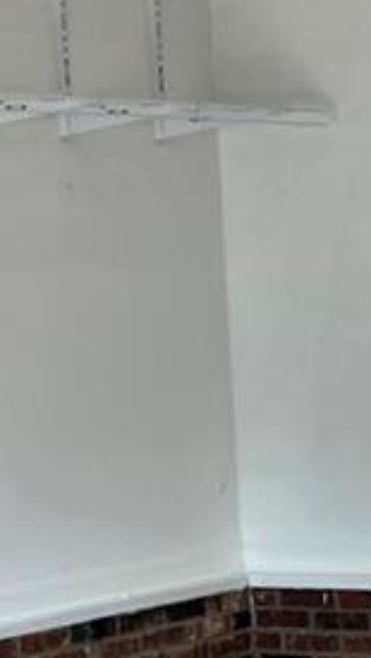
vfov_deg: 13.6
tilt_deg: -2.8
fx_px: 2759
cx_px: 1070
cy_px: 483
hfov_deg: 7.0
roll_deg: +1.7
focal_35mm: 158
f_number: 1.5
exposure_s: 1/182
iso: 40
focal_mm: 5.7
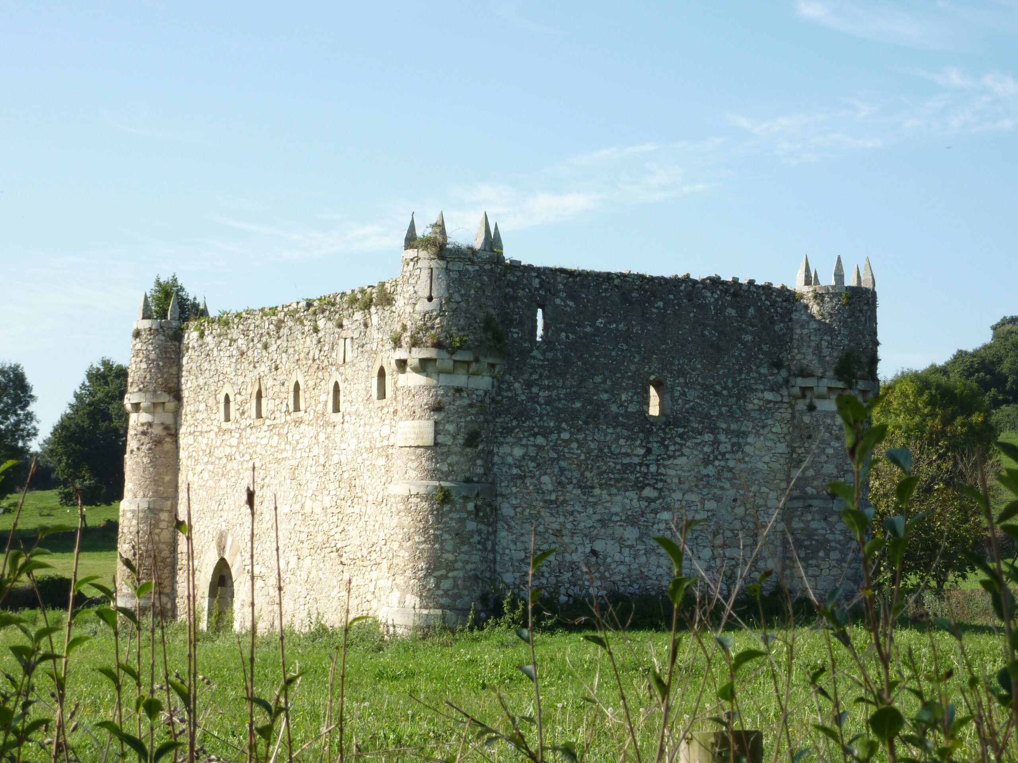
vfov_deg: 18.9
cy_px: 382
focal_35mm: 78
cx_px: 509
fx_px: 2294
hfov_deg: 25.0
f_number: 4.5
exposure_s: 1/400
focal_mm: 12.8
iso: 100
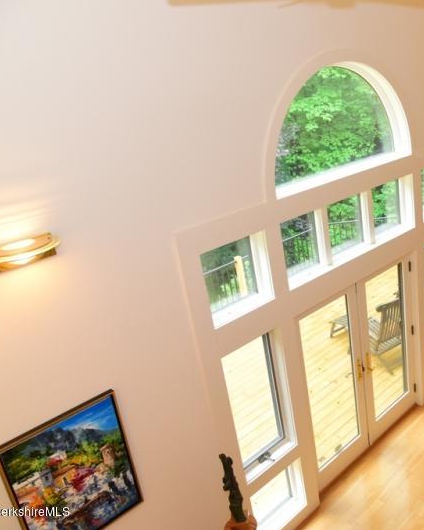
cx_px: 387
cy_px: 266
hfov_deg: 39.9
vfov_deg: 52.8
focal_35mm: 34
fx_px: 533
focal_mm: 24
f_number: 6.3
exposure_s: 1/40
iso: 800
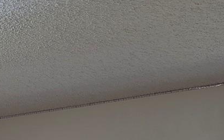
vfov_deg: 12.0
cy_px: 277
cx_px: 27
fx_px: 598
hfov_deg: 20.8
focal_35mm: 98
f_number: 1.85
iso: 65
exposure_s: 1/120
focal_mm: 6.81
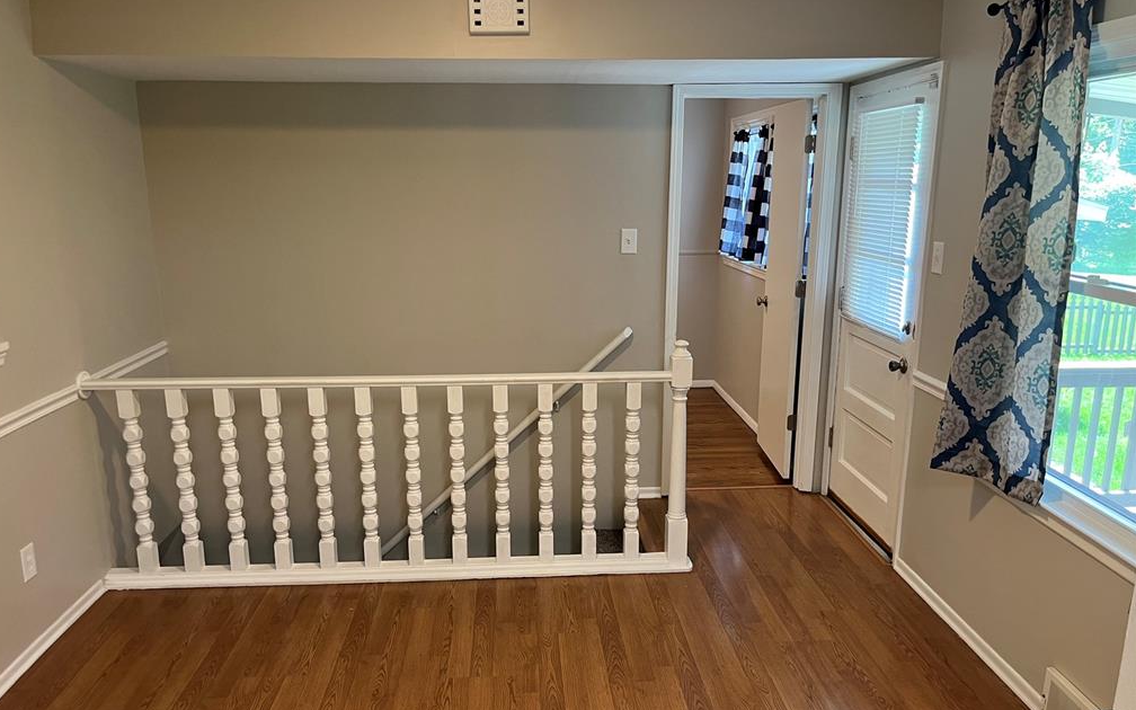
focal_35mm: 28
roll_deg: +0.1
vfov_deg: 44.5
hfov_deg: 66.5
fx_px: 867
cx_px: 561
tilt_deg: -13.3
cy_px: 390
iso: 125
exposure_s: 1/61
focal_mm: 5.1
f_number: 1.6
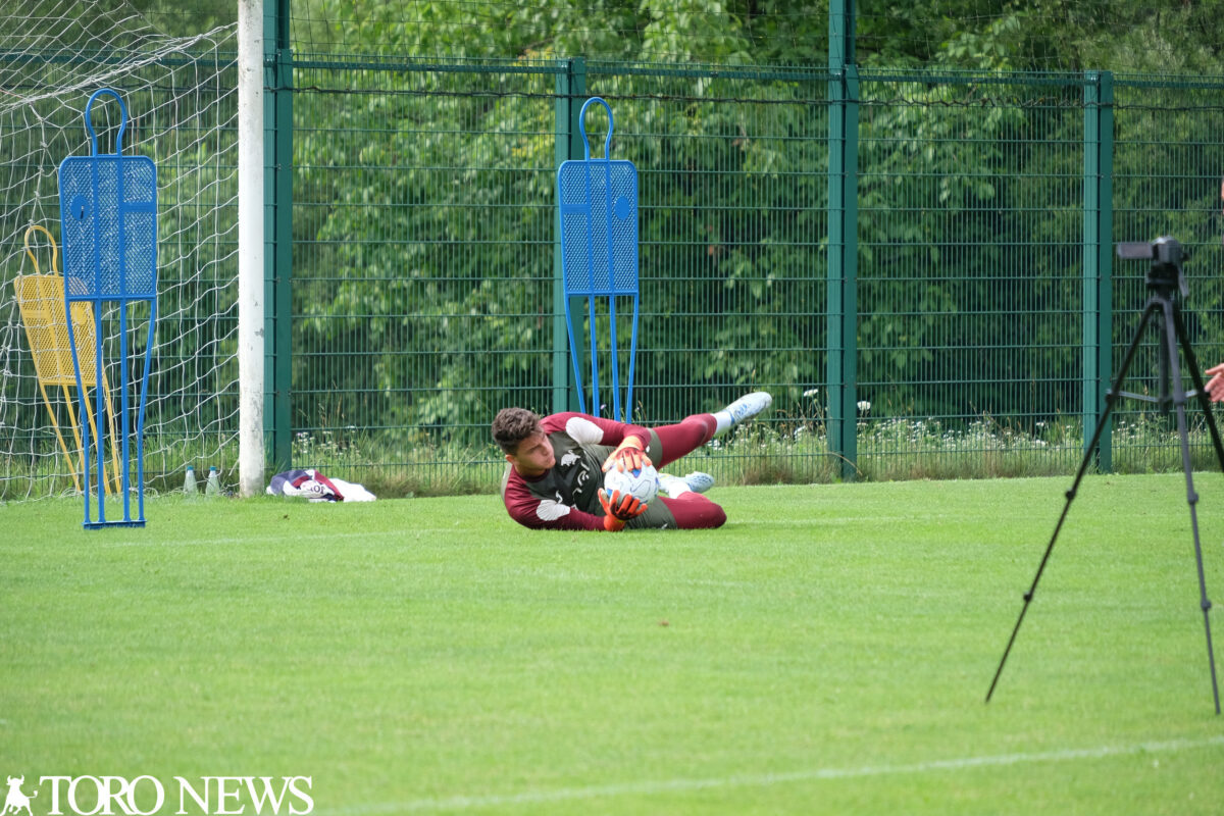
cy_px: 408
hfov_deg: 6.9
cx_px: 612
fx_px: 10199
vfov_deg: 4.6
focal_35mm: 300
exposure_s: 1/500
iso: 500
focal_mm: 200
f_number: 4.8
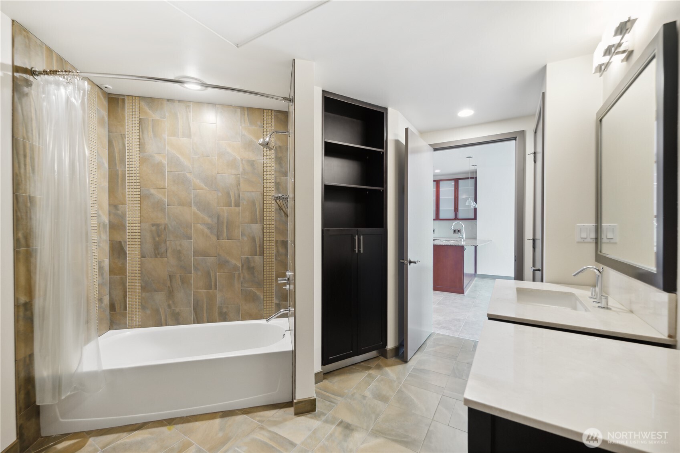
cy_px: 226
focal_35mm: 14
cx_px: 340
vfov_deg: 81.2
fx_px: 264
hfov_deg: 104.3
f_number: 8
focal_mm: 14
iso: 200
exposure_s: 1/6
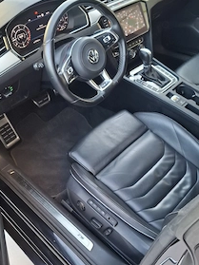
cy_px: 128
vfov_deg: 55.4
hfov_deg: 42.8
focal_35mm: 33
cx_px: 84
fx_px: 253
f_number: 1.8
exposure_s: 1/50
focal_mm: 5.54
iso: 160
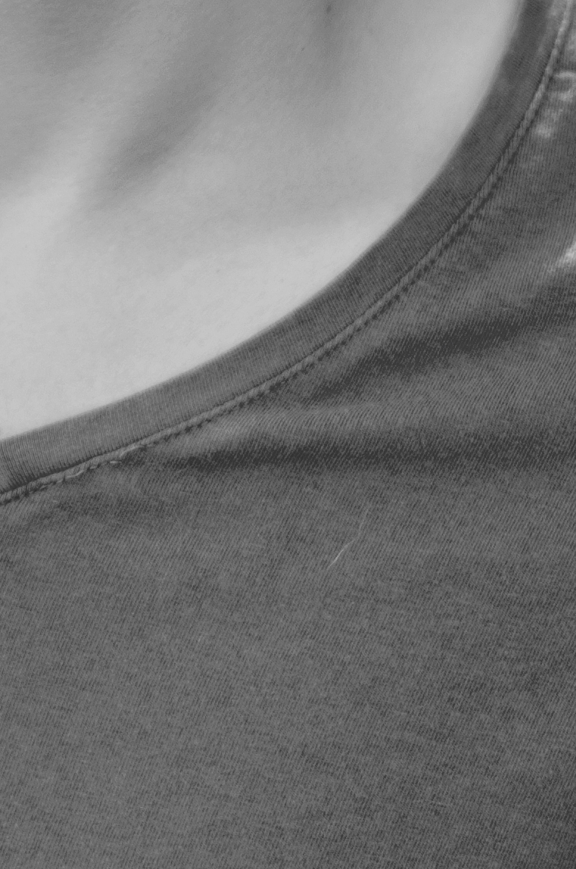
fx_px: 7547
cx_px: -154
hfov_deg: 4.4
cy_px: -45
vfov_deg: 6.6
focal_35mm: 313
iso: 100
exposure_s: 1/500
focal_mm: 50
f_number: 1.8
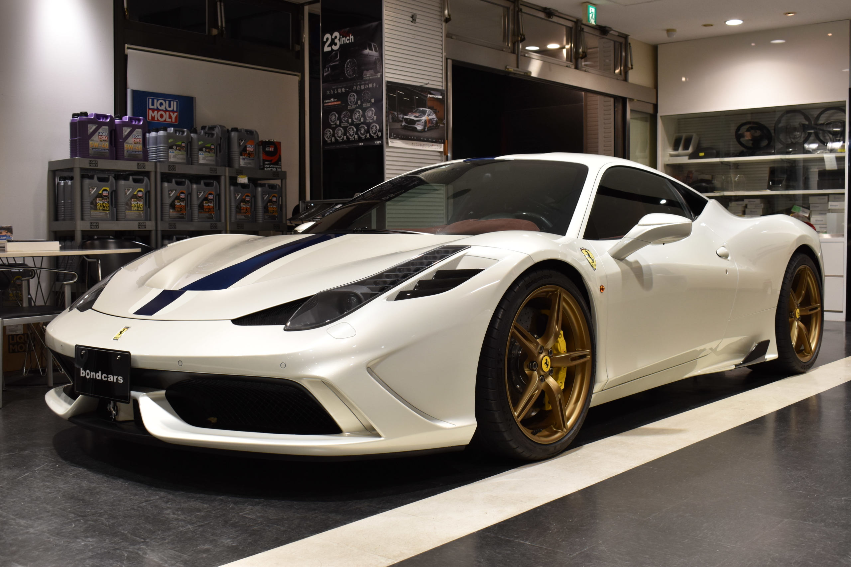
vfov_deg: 33.0
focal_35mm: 40
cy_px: 284
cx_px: 426
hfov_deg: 47.9
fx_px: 957
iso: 450
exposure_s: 1/40
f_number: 8
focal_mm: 27
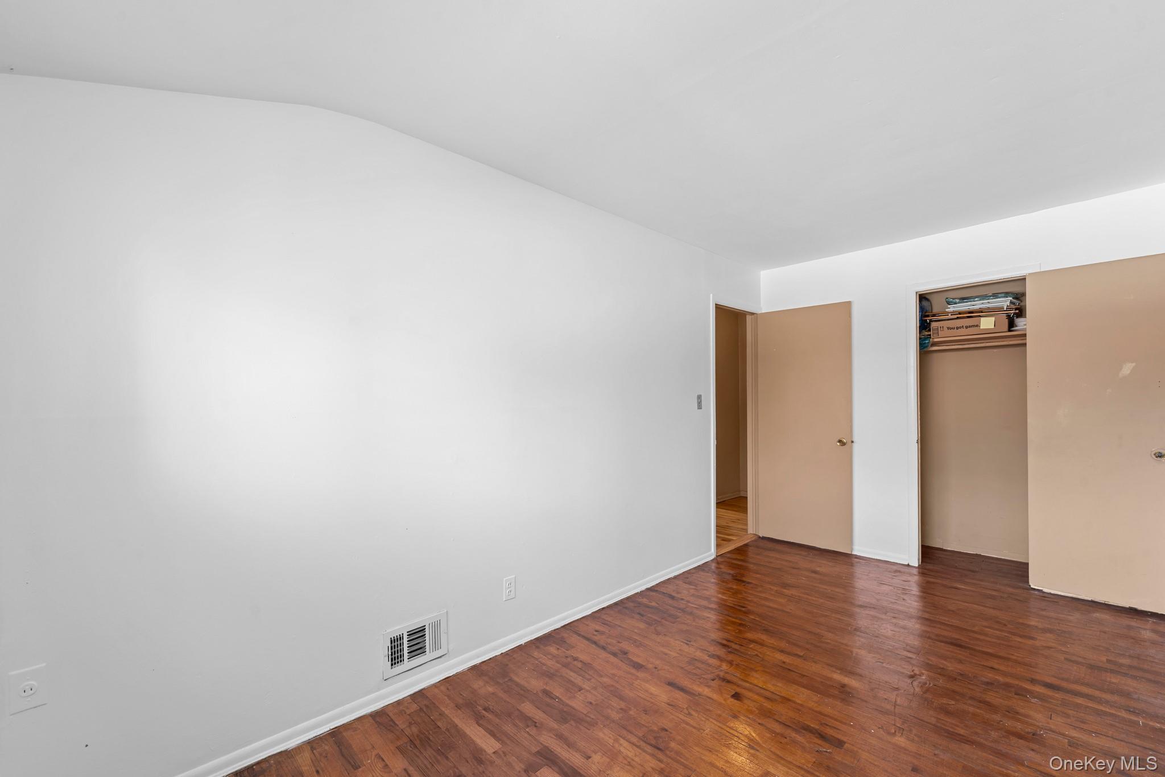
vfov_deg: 81.2
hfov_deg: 104.3
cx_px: 582
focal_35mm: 14
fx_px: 453
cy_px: 388
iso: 200
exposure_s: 1/2.5
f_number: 9
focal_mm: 14
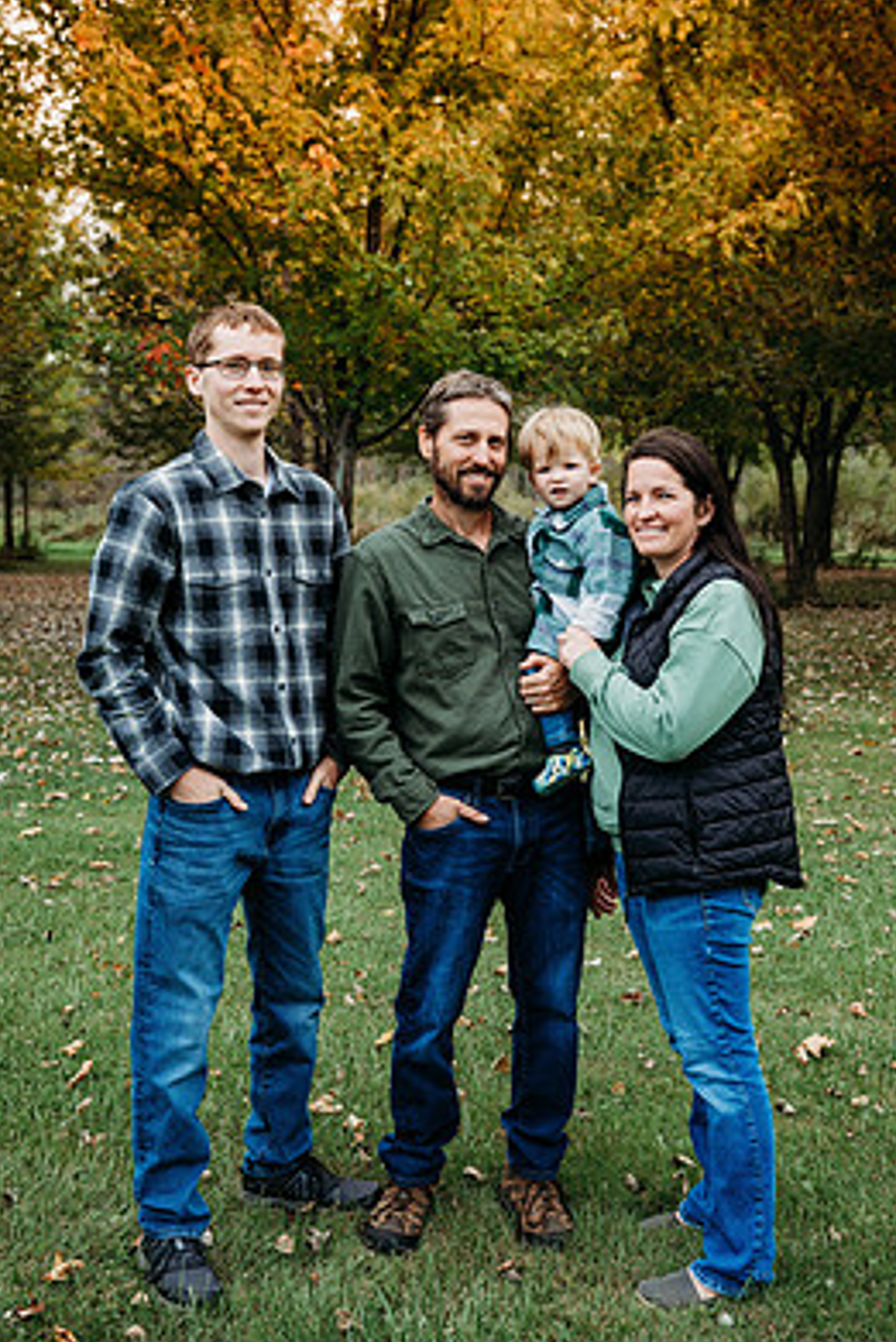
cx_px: 494
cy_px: 659
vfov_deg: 42.7
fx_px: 1716
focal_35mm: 46
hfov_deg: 29.2
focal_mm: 40
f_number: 5
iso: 200
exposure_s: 1/250
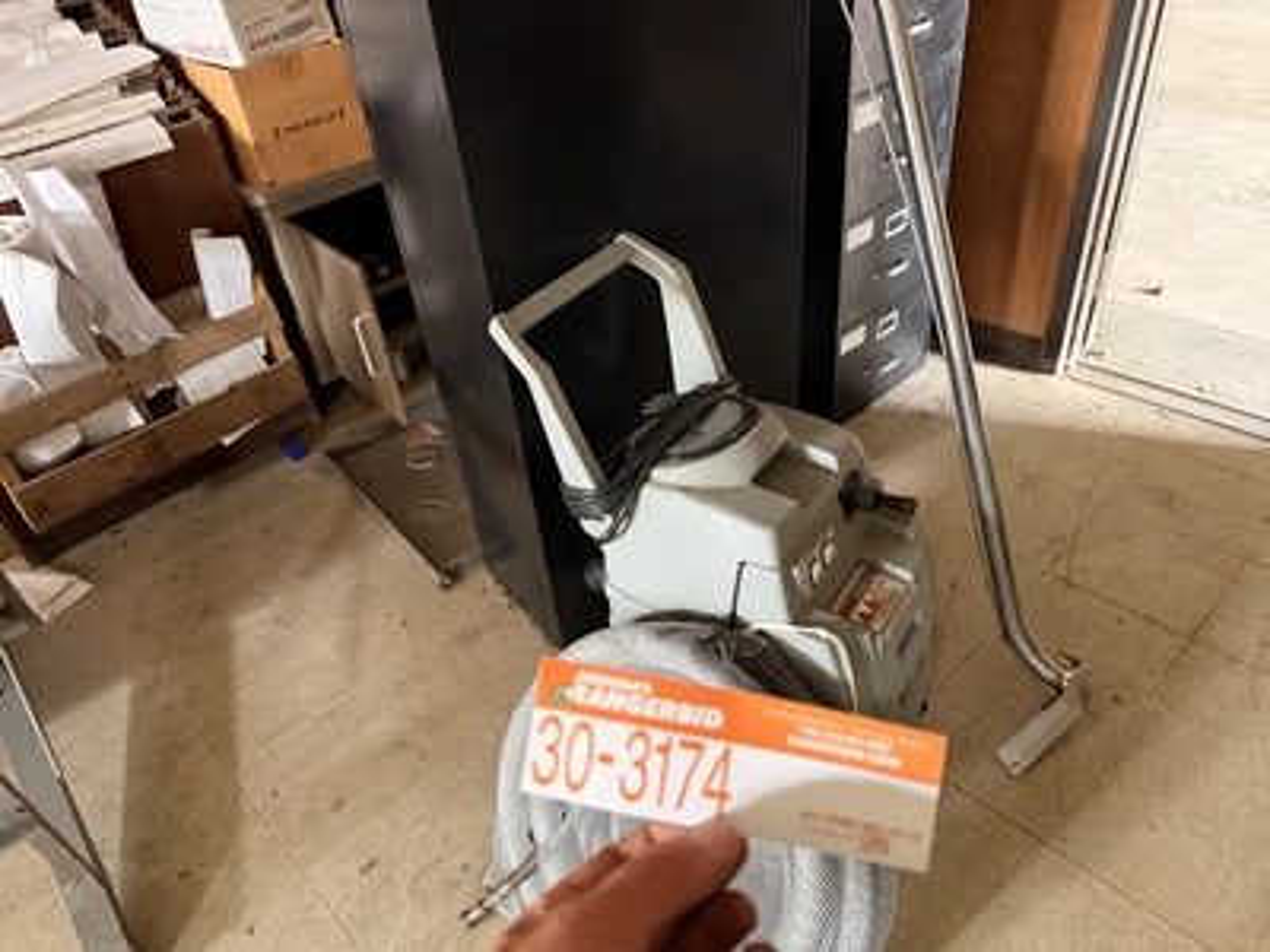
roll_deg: +8.1
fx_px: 881
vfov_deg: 56.8
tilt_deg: -37.4
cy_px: 476
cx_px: 635
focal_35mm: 24
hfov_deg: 71.6
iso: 800
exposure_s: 1/40
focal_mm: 6.76
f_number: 1.78
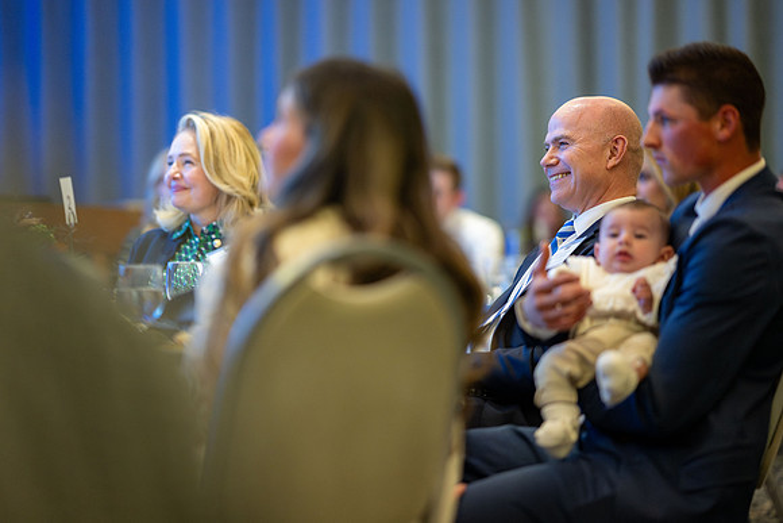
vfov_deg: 13.0
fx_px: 2284
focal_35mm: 105
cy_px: 262
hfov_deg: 19.5
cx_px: 392
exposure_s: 1/400
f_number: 1.4
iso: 3200
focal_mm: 105
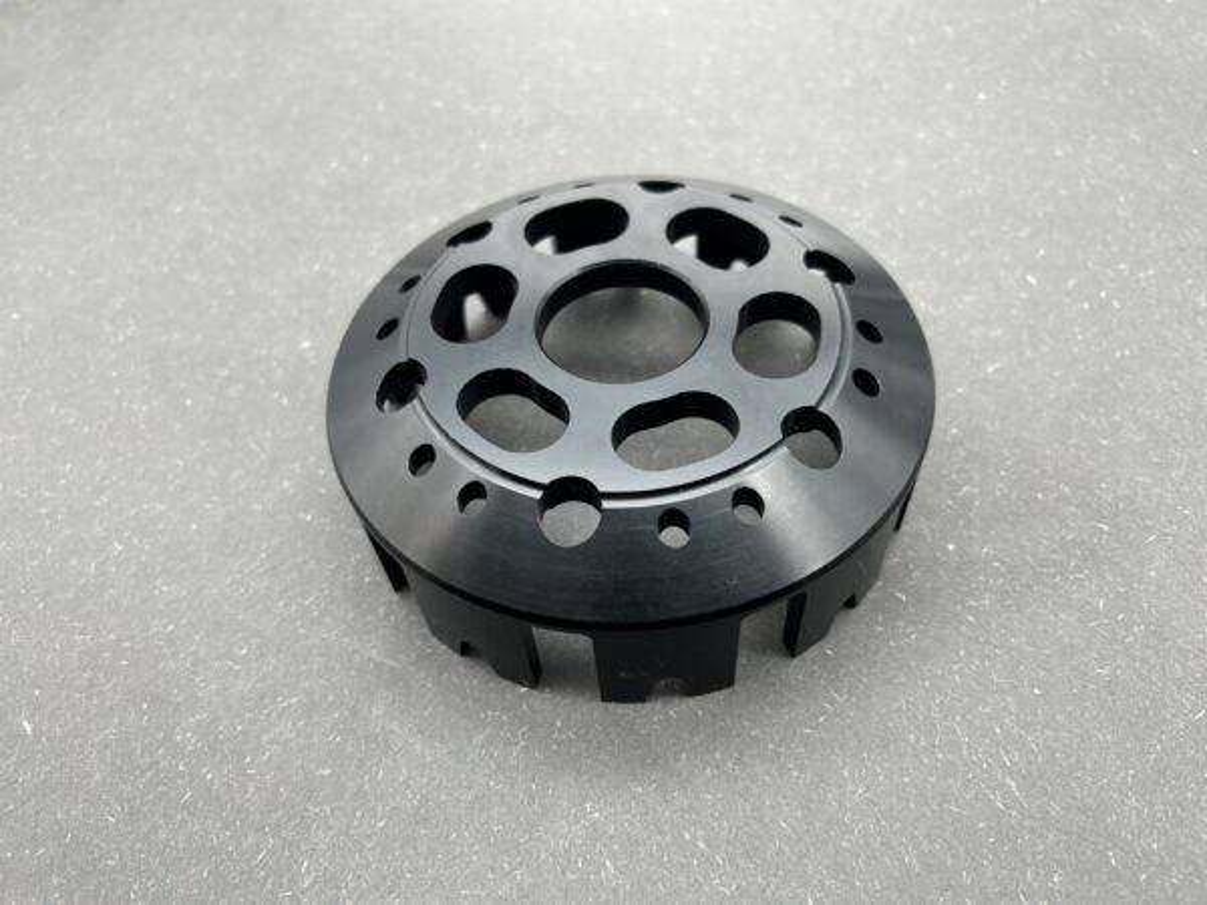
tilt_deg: -51.3
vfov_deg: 53.1
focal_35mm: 26
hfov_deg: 67.3
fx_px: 907
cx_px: 604
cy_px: 452
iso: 50
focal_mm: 5.7
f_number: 1.5
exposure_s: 1/100
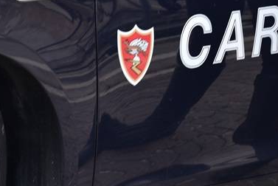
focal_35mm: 190
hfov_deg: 10.8
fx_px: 1468
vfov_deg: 7.2
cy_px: -34
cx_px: 157
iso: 200
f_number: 6.3
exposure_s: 1/160
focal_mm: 70
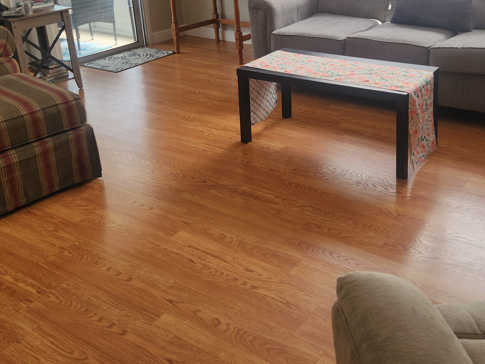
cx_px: 327
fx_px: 574
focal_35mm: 41
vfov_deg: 34.3
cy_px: 84
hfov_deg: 45.0
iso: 50
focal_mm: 5.4
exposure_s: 1/180
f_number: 1.8
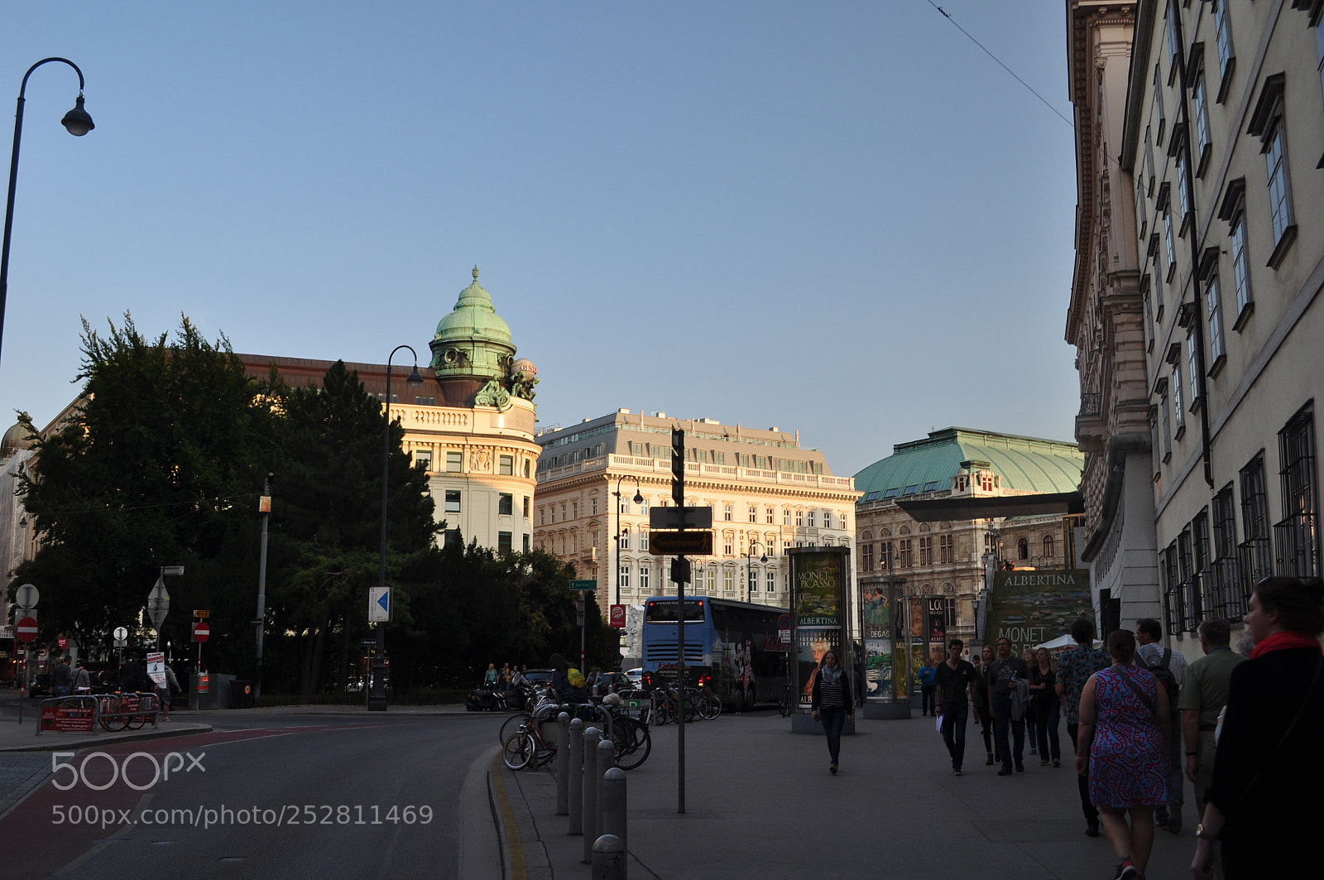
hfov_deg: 57.3
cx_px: 662
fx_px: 1212
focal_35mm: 33
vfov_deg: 39.9
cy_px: 440
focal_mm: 22
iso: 220
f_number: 8
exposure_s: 1/60
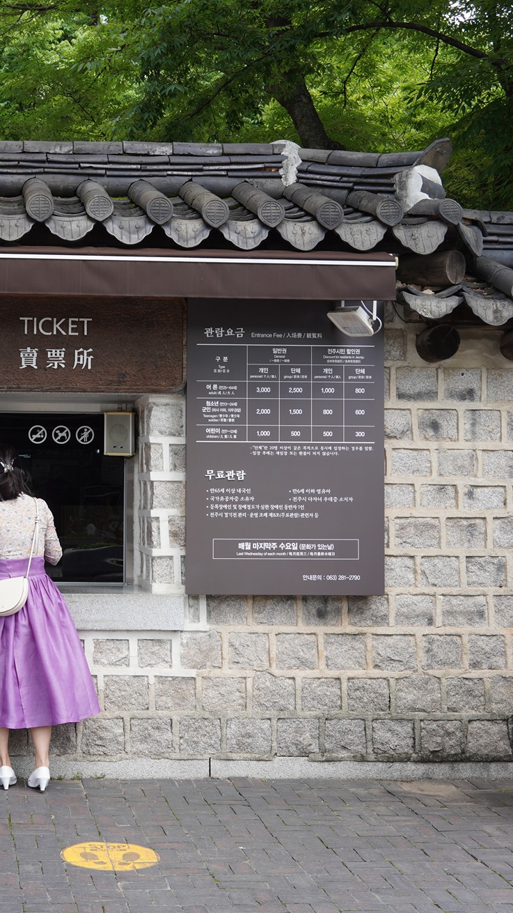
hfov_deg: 21.0
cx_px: 51
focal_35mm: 56
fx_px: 1354
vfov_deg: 37.2
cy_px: 451
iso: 125
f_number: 6.3
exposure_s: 1/100
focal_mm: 35
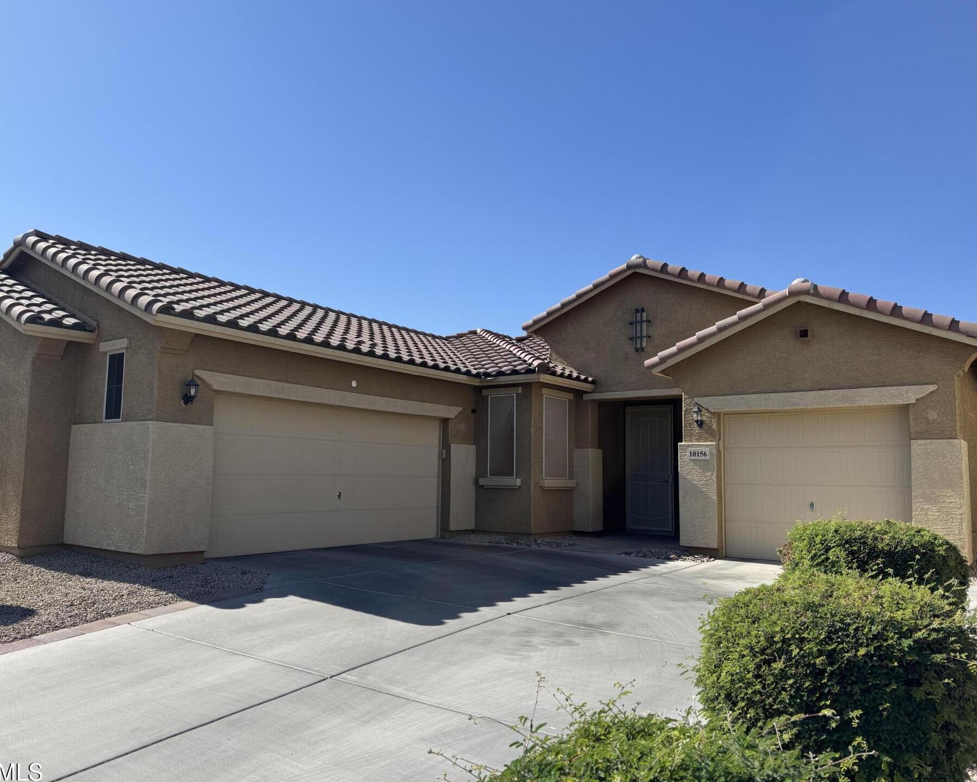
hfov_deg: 65.9
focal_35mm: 26
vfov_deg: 54.9
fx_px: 752
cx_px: 447
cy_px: 403
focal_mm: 6.76
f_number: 1.78
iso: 80
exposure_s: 1/4950
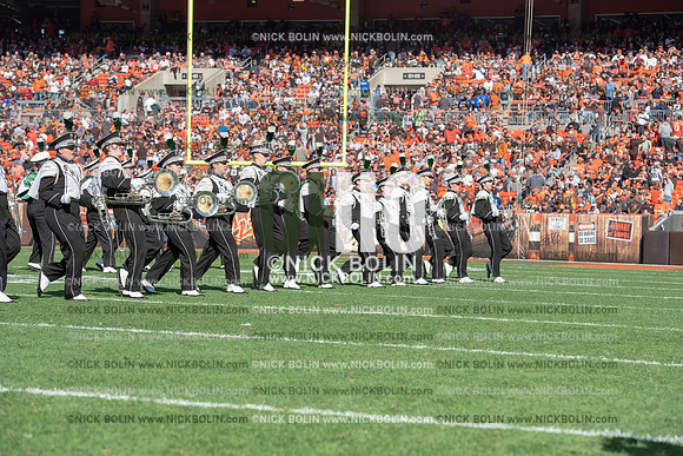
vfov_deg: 14.0
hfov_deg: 20.8
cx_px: 342
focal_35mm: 98
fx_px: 1860
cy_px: 228
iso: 400
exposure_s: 1/2000
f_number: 5
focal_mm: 98
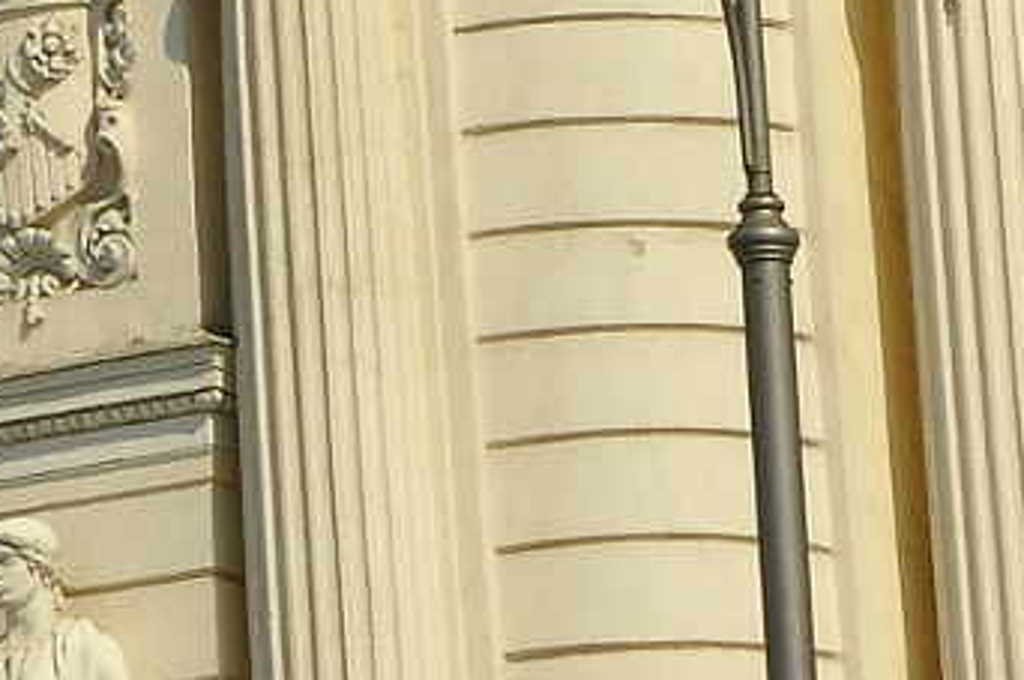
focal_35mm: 435
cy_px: -289
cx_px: -907
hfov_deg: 4.7
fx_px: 12356
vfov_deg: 3.1
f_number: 25
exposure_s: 1/125
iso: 320
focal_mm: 62
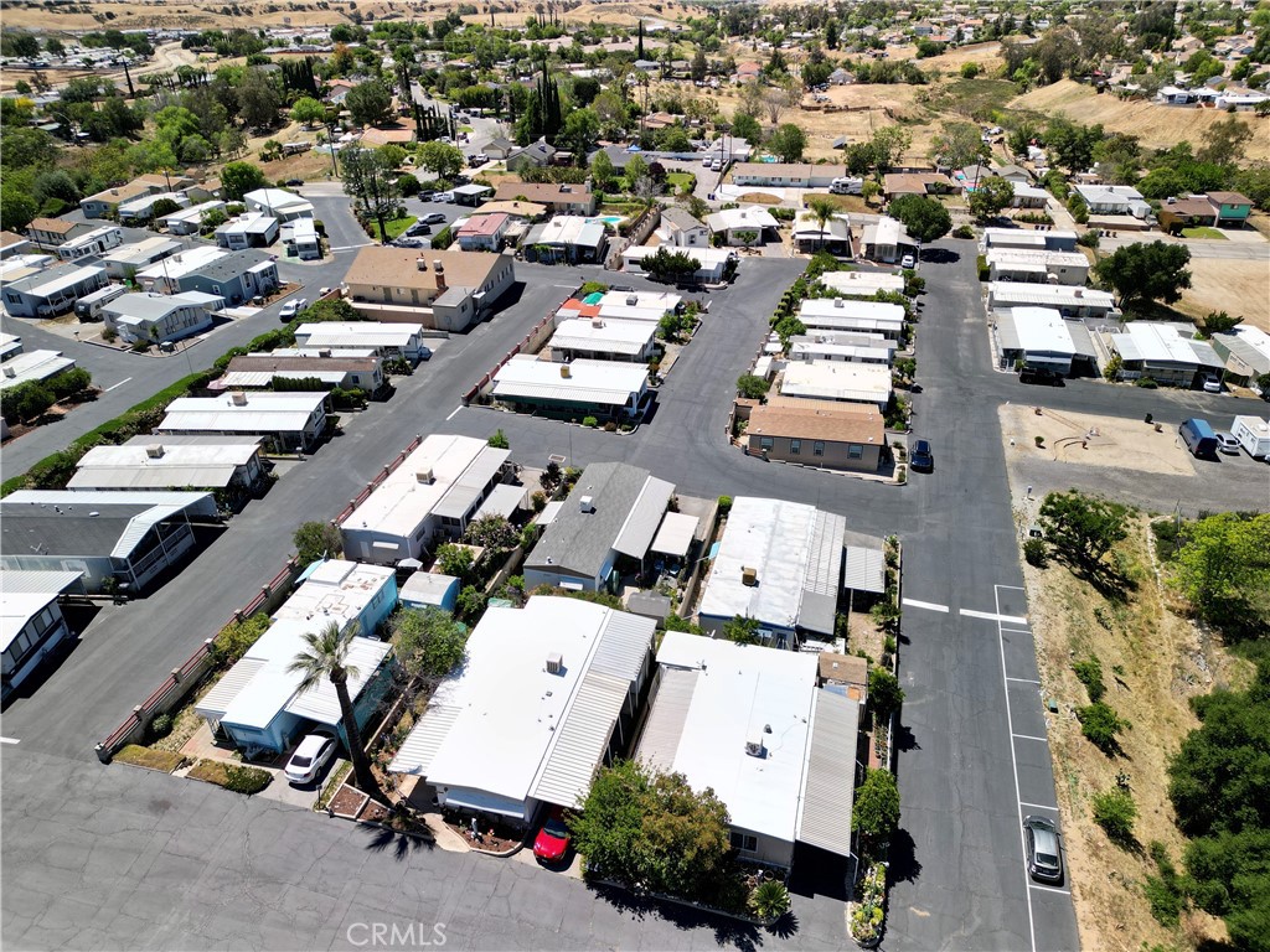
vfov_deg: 56.8
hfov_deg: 71.6
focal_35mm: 24
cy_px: 476
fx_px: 881
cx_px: 635
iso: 110
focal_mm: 6.72
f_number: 1.7
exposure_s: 1/60
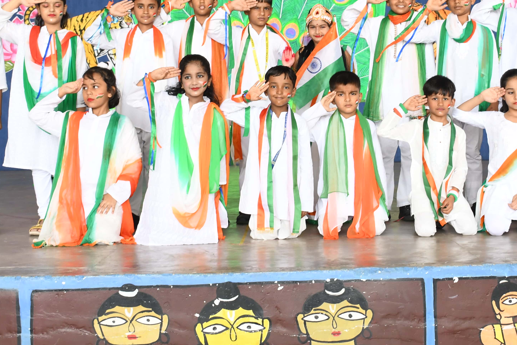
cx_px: 297
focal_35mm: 69
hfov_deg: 29.2
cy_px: 82
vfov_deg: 19.6
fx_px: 991
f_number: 5
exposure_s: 1/160
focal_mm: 24
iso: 500
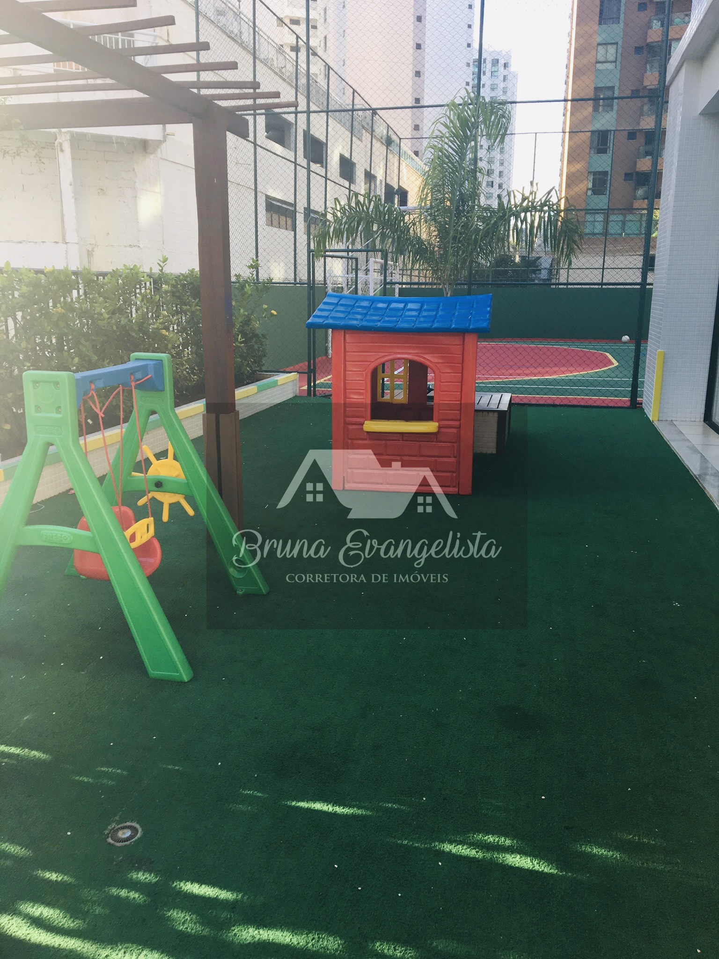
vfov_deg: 61.7
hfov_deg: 48.2
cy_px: 480
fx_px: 803
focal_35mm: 29
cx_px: 360
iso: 25
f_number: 2.2
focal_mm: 4.15
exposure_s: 1/164
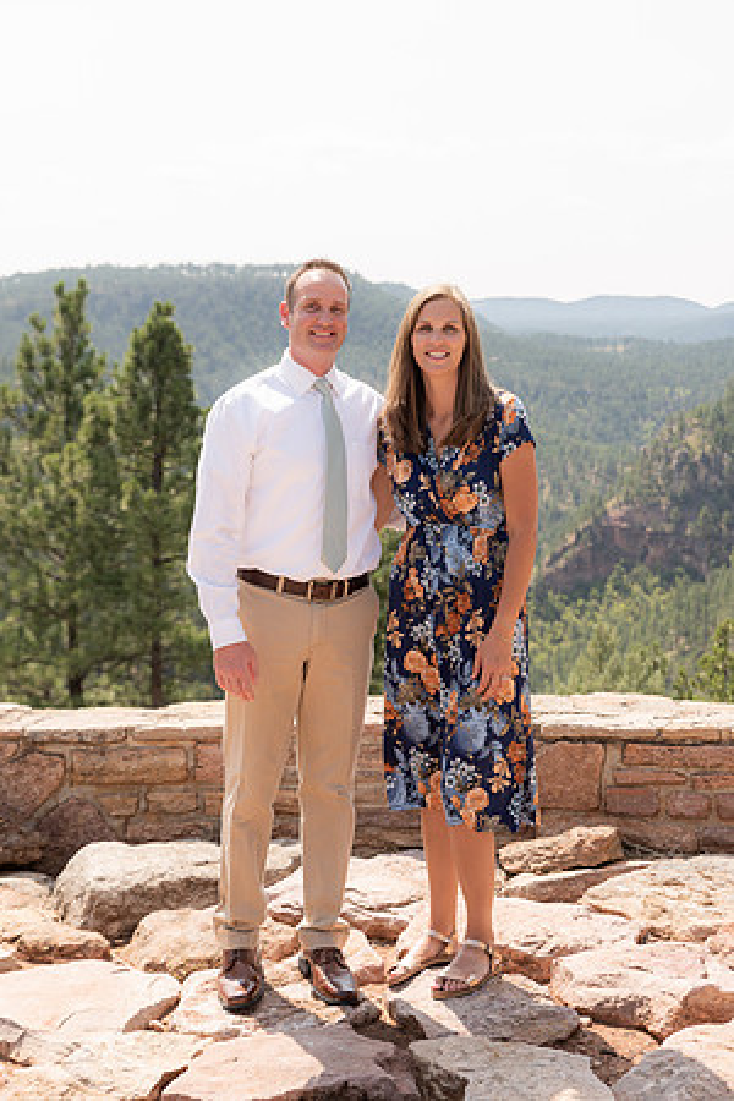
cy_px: 550
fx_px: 1988
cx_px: 367
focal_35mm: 65
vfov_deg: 31.0
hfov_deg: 20.9
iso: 80
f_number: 4.5
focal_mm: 65
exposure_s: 1/400
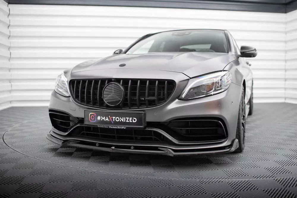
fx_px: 305
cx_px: 157
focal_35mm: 37
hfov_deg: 51.9
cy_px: 94
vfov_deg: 36.0
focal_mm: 35
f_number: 2.5
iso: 500
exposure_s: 1/125
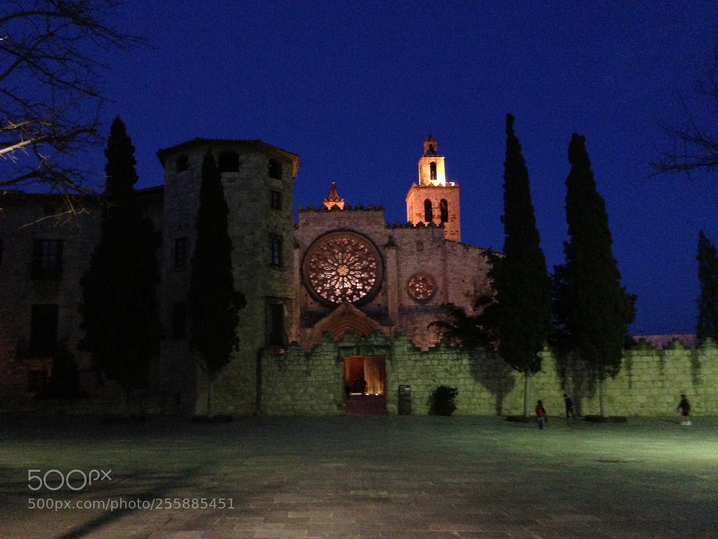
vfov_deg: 42.9
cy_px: 270
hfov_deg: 55.4
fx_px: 684
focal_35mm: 33
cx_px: 359
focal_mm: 4.13
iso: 800
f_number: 2.4
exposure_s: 1/15
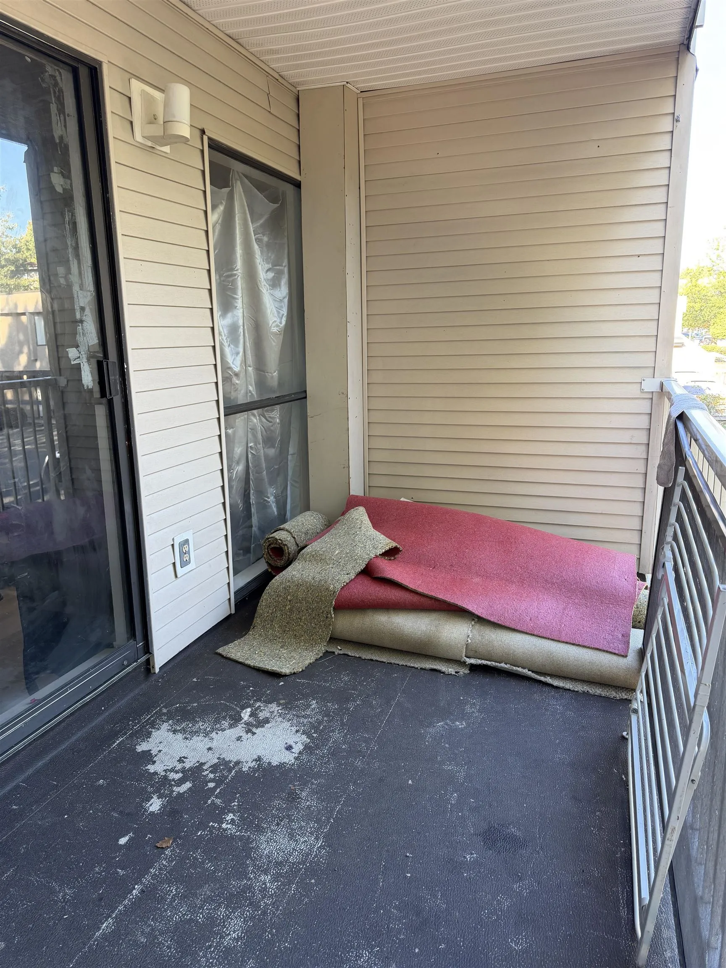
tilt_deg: -11.6
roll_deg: +0.7
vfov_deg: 71.6
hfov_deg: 56.8
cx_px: 363
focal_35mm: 24
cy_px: 484
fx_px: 671
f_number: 1.78
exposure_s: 1/121
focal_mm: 6.76
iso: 125
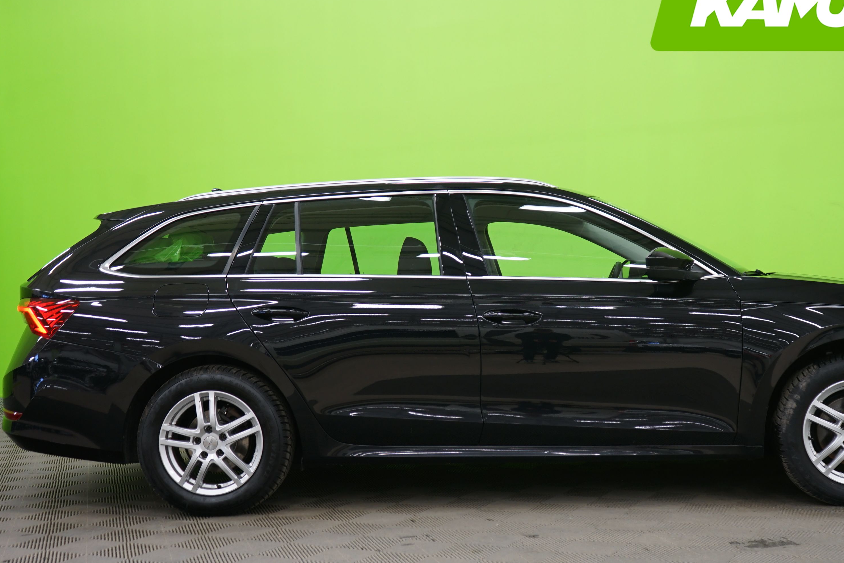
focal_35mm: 45
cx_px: 510
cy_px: 292
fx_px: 1055
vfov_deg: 29.9
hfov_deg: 43.4
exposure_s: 1/10
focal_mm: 34
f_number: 4
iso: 400
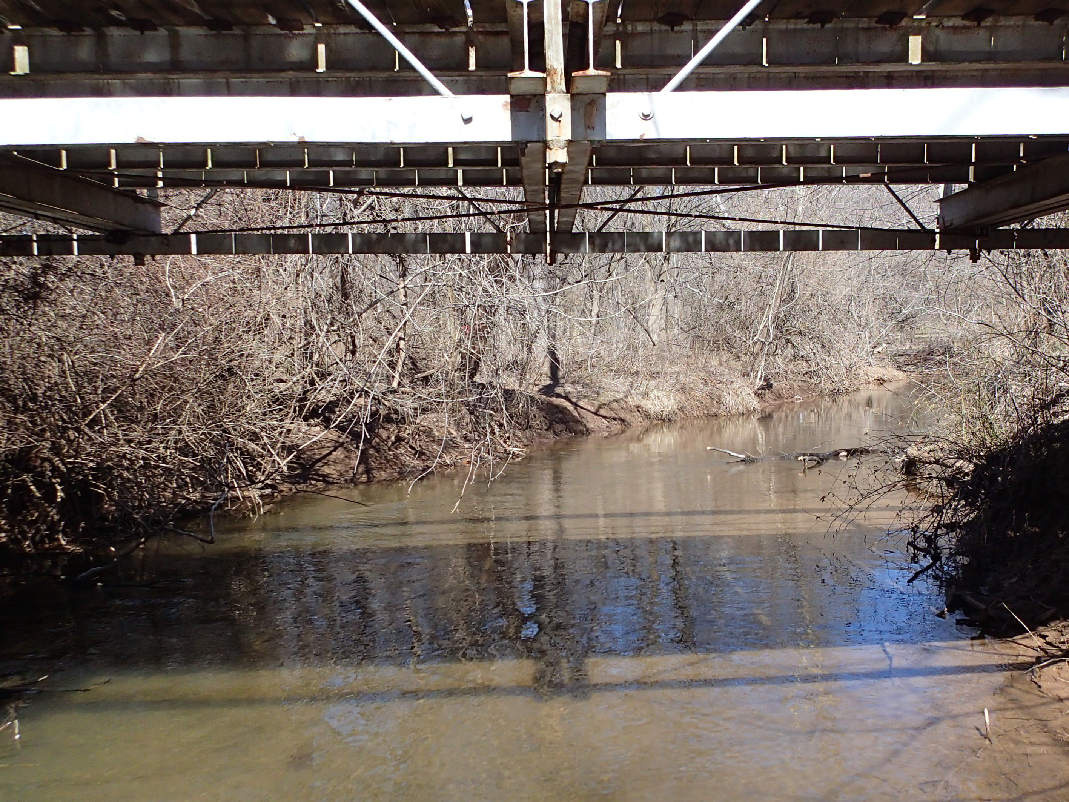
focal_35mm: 35
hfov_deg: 52.6
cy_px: 498
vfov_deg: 40.4
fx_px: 1081
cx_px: 541
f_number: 2.8
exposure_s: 1/1600
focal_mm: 4.5
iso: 200
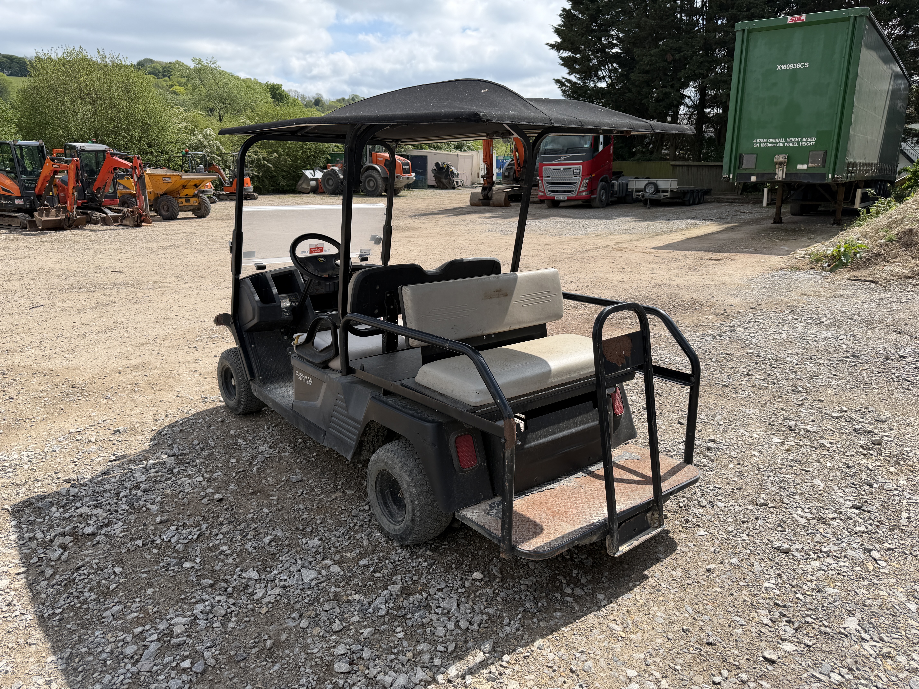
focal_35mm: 24
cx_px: 460
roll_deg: +0.5
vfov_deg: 56.8
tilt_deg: -16.0
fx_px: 637
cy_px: 344
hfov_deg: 71.6
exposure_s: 1/3953
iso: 80
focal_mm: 6.76
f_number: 1.78
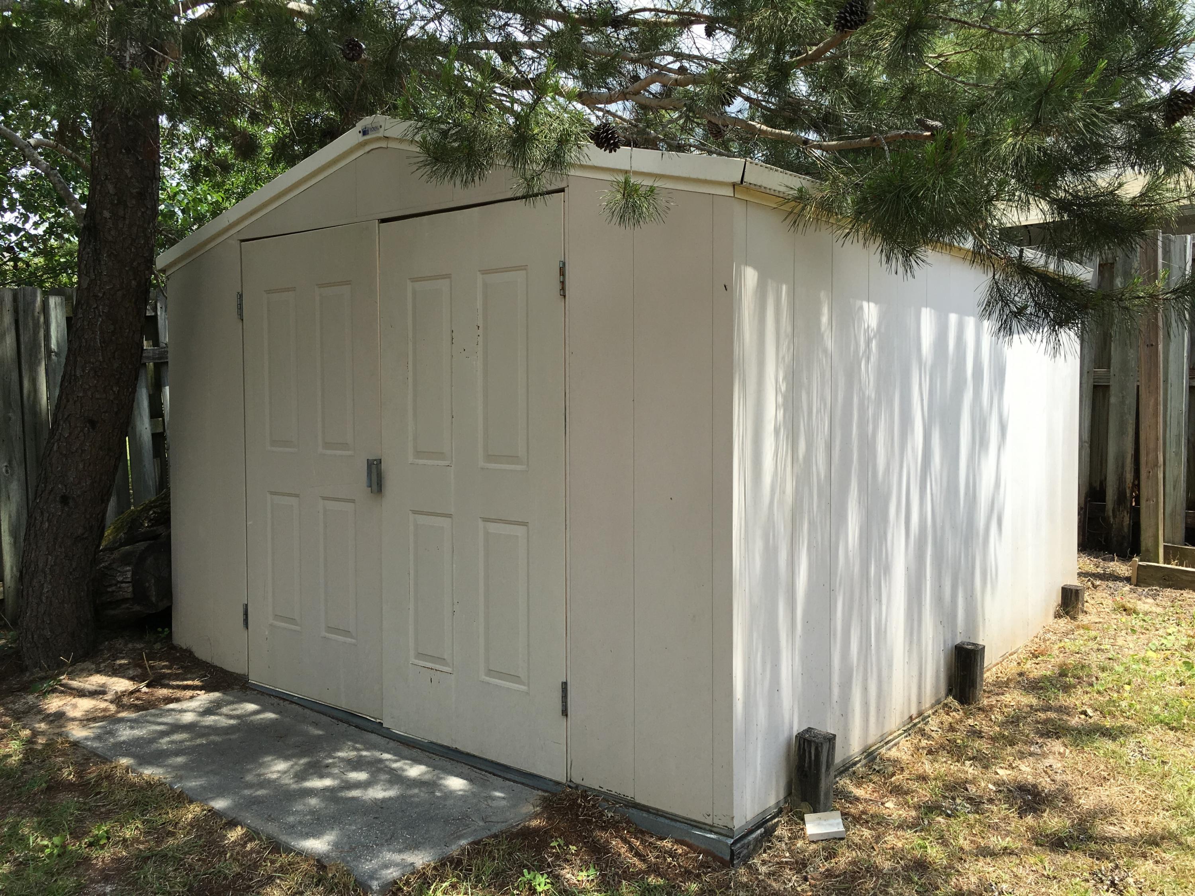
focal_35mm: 29
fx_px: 1001
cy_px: 448
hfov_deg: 61.7
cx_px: 598
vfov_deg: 48.2
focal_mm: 4.15
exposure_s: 1/874
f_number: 2.2
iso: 25
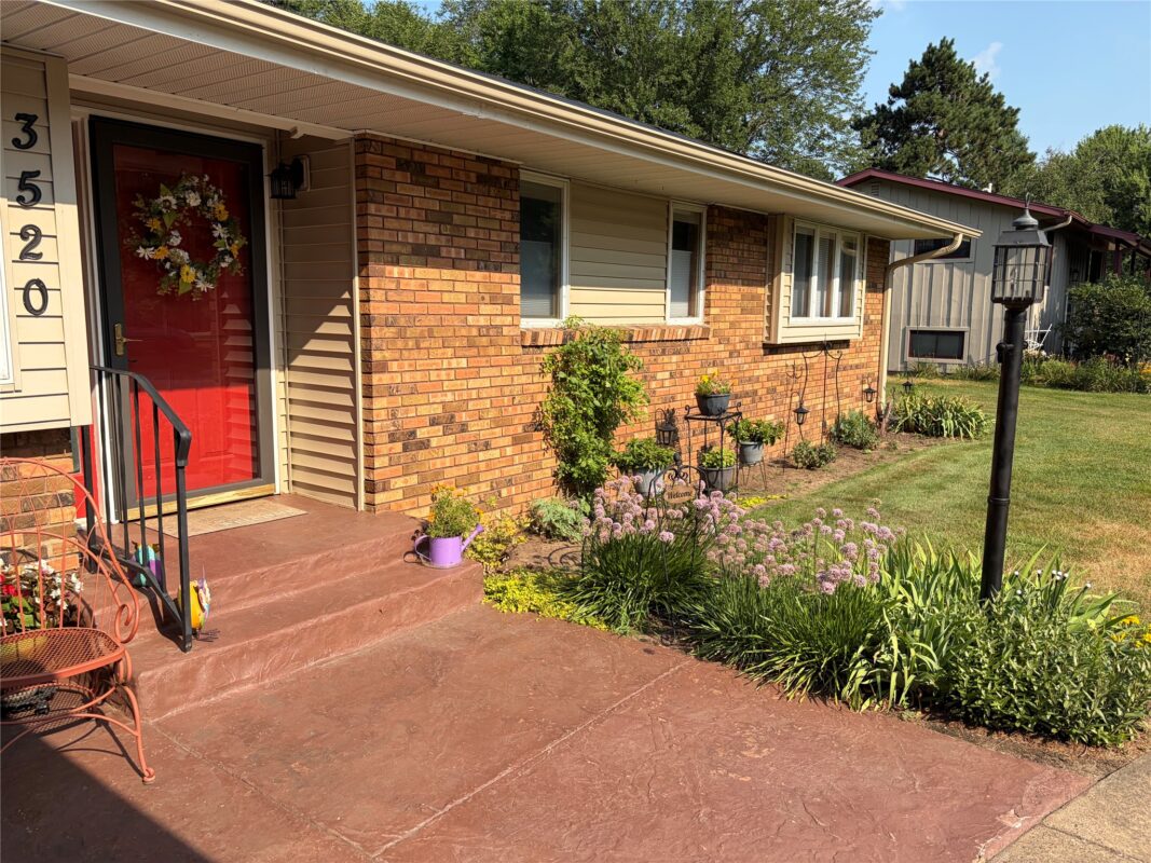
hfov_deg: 67.3
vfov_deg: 53.1
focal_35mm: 26
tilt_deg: -7.4
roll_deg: -0.3
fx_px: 864
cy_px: 432
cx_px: 576
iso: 50
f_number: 1.6
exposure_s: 1/2141
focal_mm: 5.96
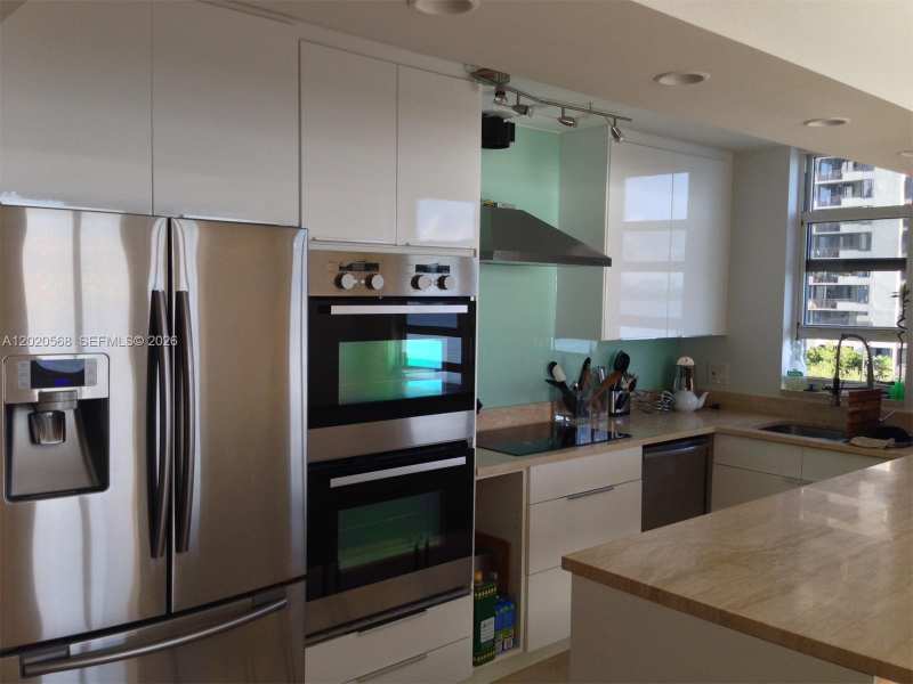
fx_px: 870
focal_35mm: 33
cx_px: 456
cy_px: 342
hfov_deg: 55.4
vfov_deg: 42.9
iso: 50
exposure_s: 1/129
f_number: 2.4
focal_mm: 4.12
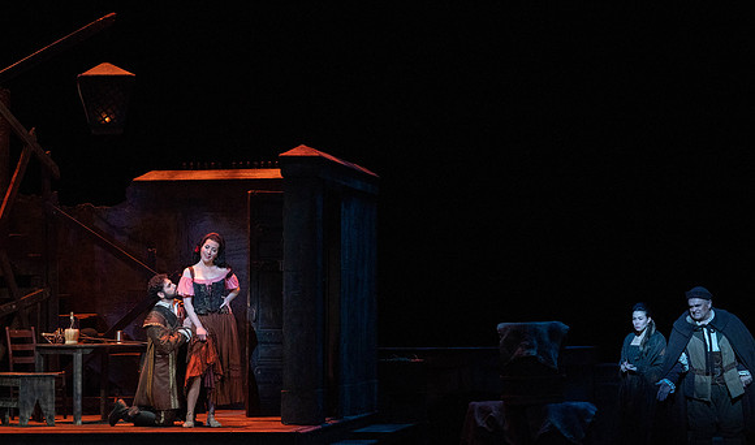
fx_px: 2563
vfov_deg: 9.9
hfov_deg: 16.8
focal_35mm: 127
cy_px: 193
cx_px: 350
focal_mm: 114
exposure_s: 1/250
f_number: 7.1
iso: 6400
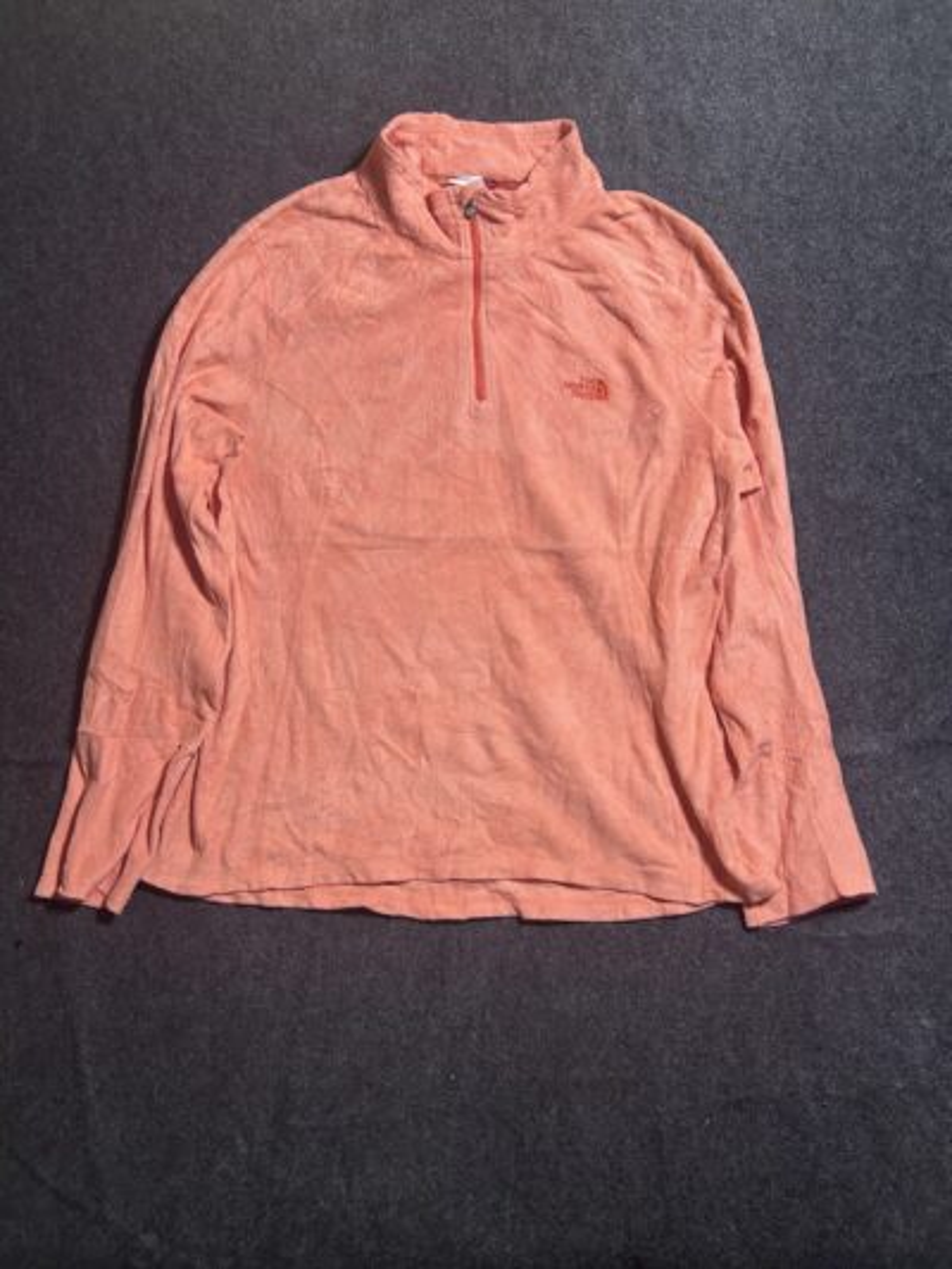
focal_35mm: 26
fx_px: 953
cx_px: 476
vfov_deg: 67.3
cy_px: 634
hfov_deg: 53.1
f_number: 1.5
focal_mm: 5.7
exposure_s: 1/50
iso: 200
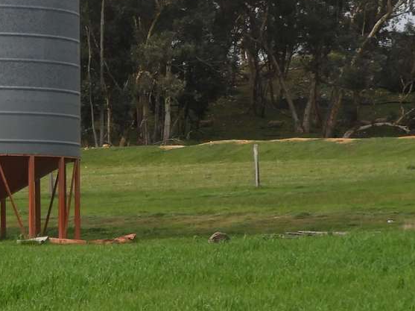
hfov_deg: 9.3
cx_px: -245
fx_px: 2480
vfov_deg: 7.2
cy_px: 180
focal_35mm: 207
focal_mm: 10.7
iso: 100
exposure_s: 1/640
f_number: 4.2
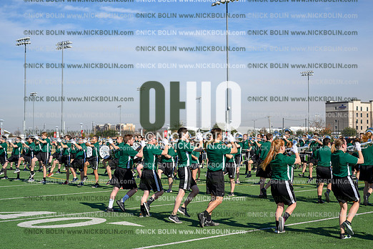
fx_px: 622
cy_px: 116
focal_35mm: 60
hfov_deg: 33.4
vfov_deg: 22.6
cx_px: 190
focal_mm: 54
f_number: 4
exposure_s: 1/1600
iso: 125
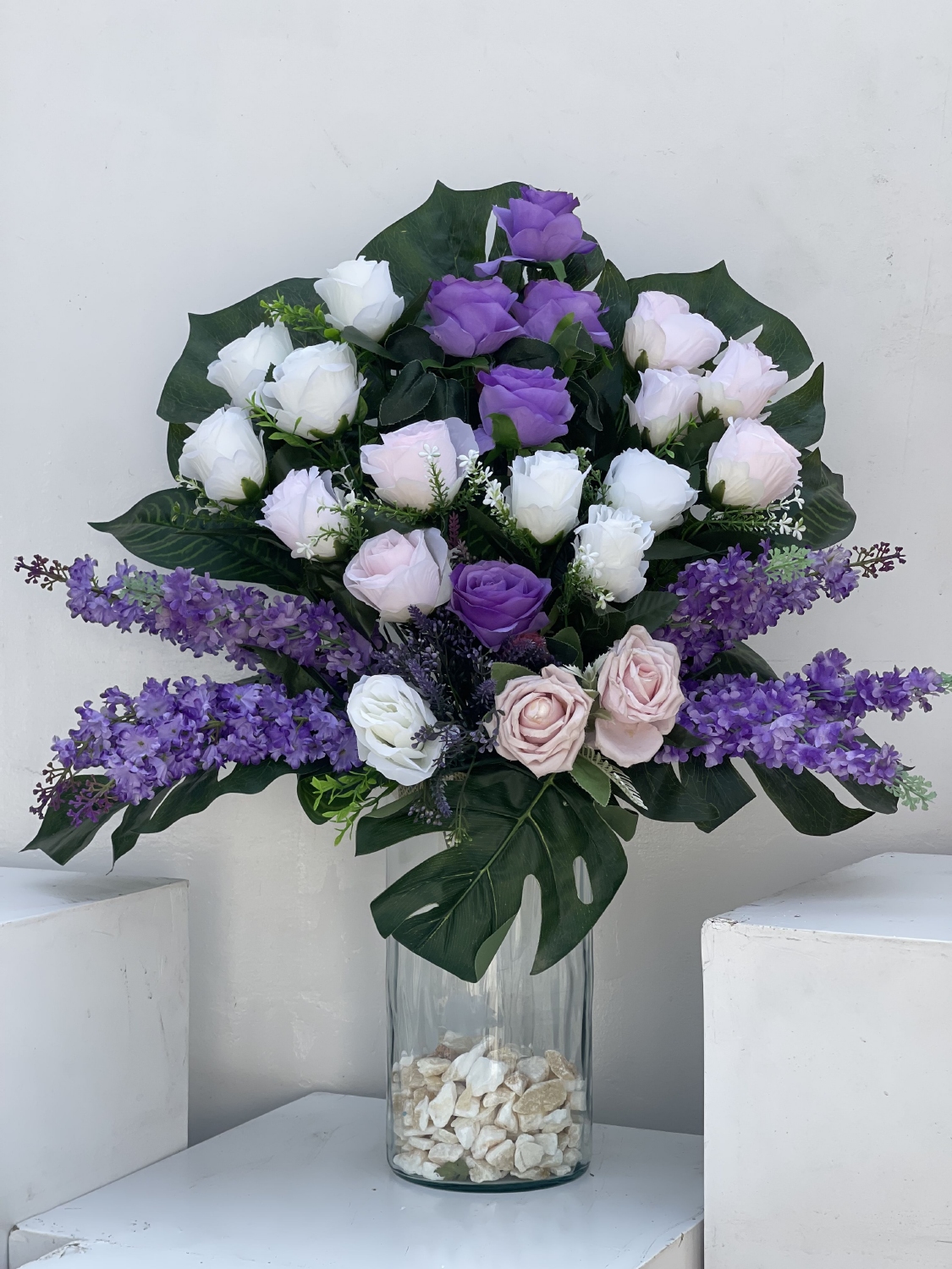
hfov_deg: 22.9
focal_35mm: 64
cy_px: 634
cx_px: 476
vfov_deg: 30.3
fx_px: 2347
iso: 20
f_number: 2.2
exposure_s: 1/732
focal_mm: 7.5
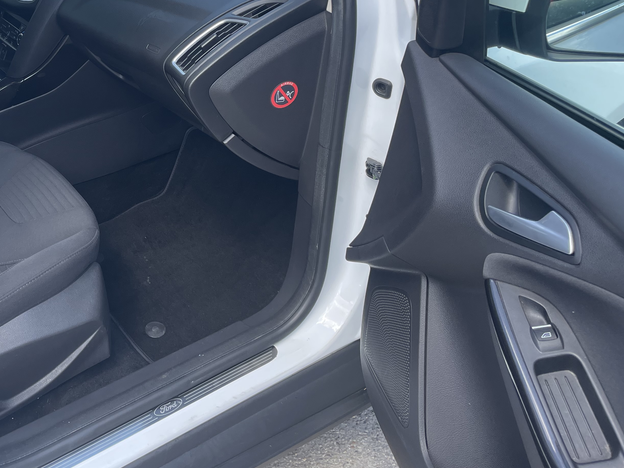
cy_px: 102
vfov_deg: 32.8
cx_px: 118
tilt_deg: -27.1
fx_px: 775
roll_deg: +4.1
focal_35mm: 43
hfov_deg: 41.8
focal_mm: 4.2
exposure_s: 1/425
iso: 32
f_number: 1.6
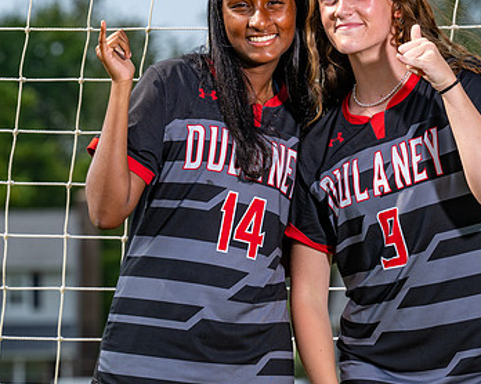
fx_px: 4524
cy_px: 167
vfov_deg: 4.9
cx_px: 318
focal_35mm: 318
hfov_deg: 6.1
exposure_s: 1/400
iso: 160
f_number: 6.3
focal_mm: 155
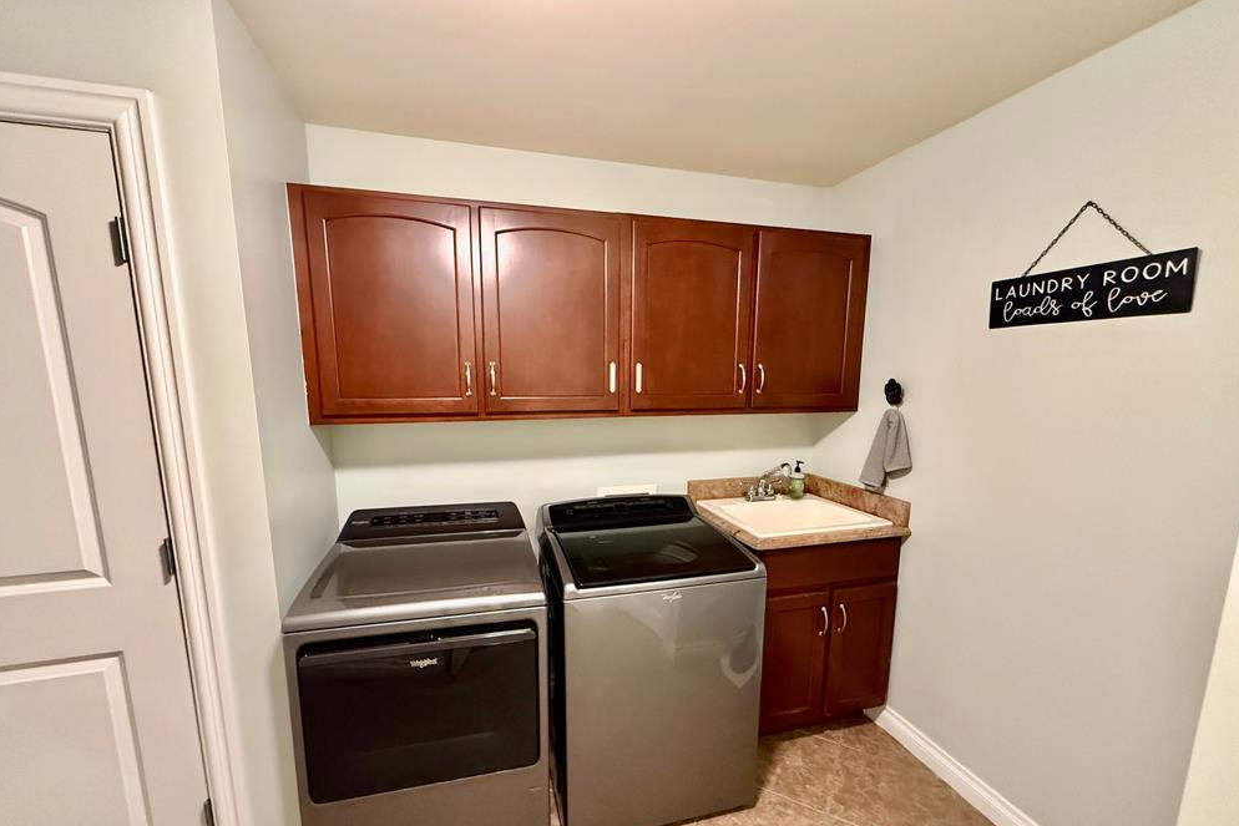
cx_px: 613
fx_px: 516
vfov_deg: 77.1
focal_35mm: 15
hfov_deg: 100.4
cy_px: 457
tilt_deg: -9.3
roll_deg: -0.2
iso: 1000
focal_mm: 2.22
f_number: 2.2
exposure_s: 1/60
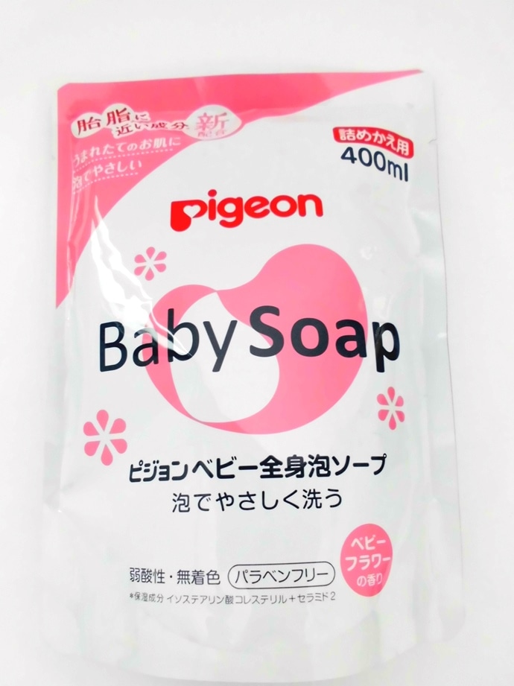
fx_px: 515
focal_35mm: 26
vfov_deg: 67.3
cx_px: 257
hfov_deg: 53.0
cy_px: 343
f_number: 3.5
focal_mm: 4.6
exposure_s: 1/60
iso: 400
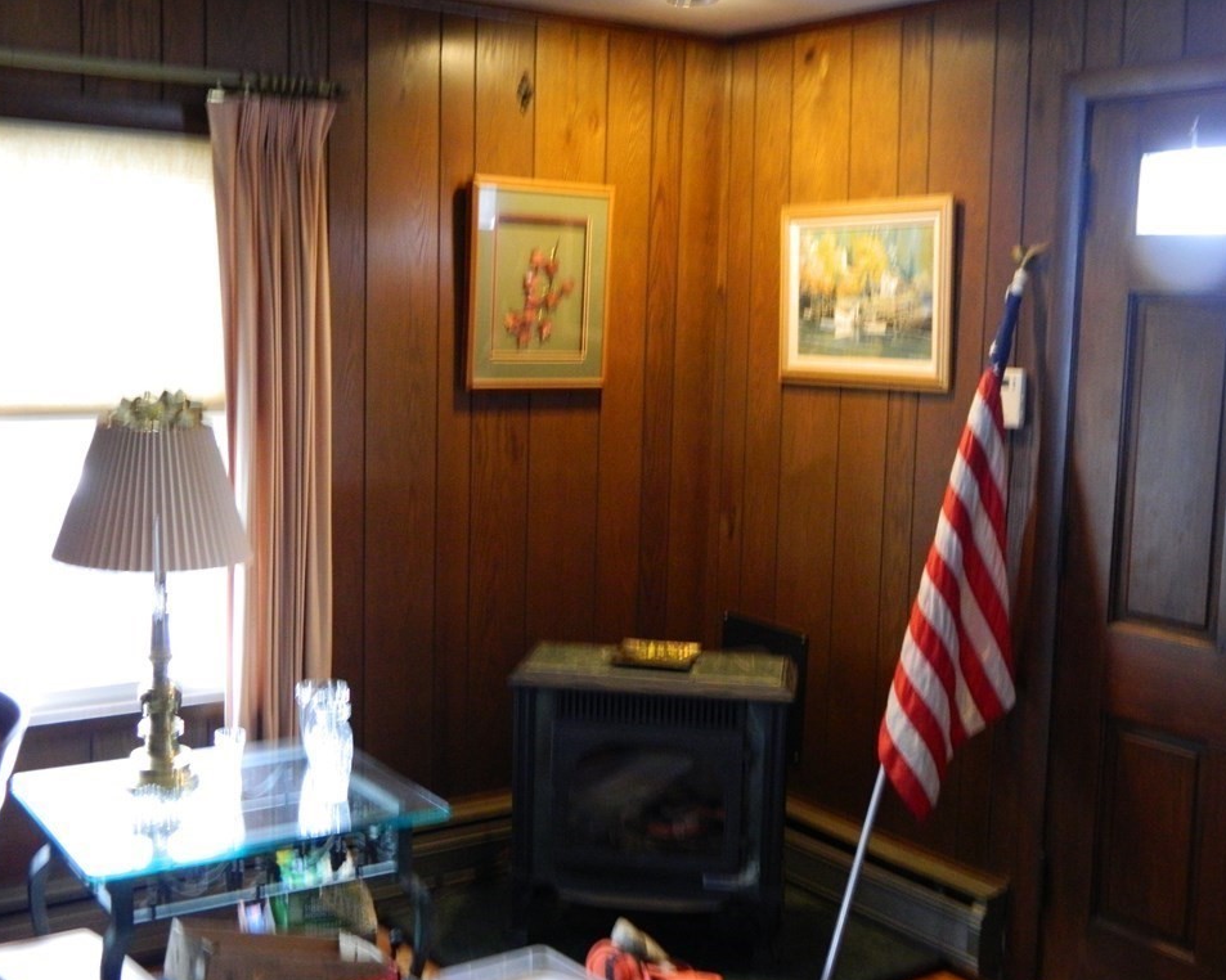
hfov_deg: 42.9
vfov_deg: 34.9
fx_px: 1560
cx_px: 625
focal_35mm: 43
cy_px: 493
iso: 400
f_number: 3.5
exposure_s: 1/10
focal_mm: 7.3
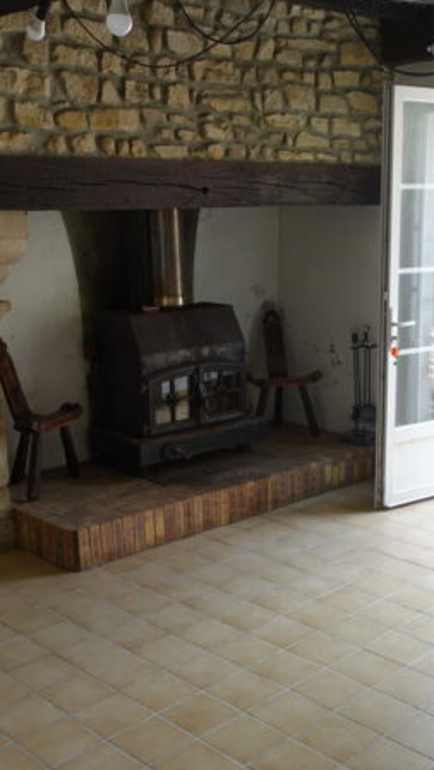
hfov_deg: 27.7
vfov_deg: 47.2
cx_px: 247
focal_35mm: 43
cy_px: 434
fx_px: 879
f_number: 2.8
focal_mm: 8.8
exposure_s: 1/60
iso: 125
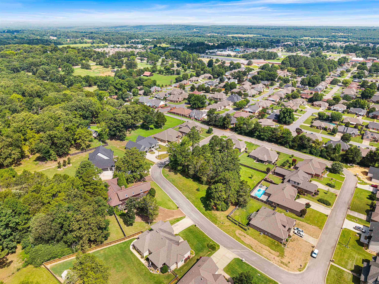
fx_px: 263
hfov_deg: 71.6
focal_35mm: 24
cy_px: 142
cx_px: 190
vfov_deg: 56.8
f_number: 1.8
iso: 100
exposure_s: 1/80
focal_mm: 8.67
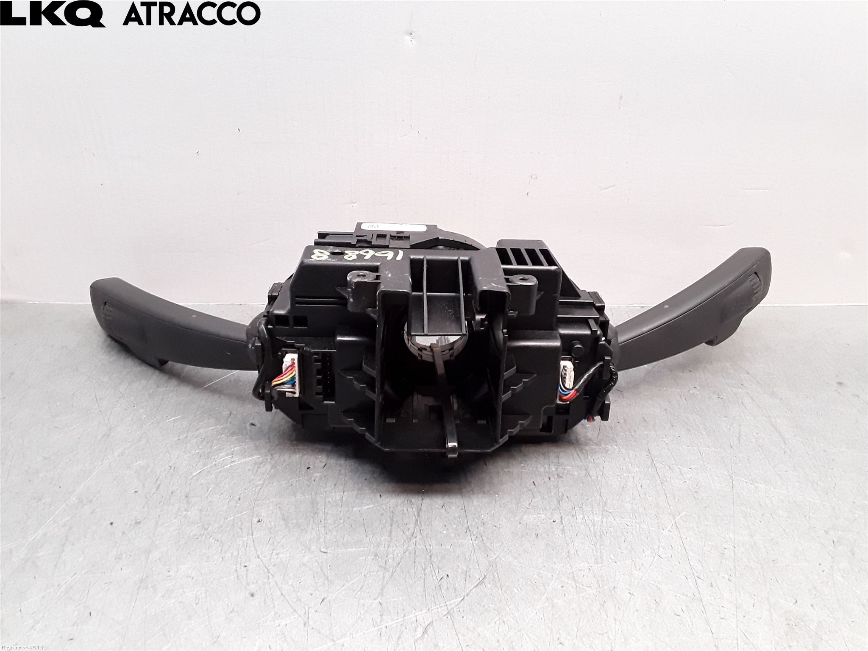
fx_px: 702
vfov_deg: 49.7
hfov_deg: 63.4
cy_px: 326
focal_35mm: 28
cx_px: 434
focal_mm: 2.91
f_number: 1.9
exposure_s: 1/100
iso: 100
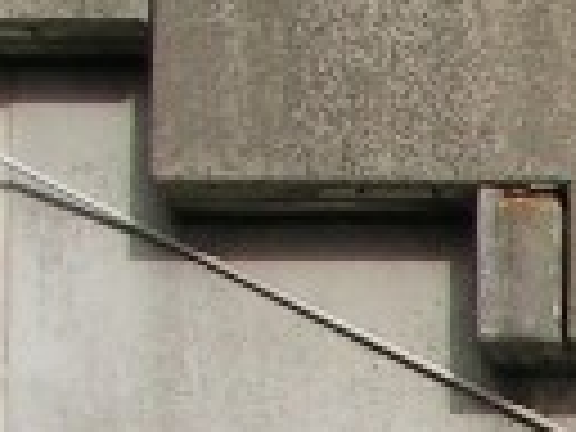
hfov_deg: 7.5
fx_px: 3944
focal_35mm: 237
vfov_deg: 6.0
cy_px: 972
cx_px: 1652
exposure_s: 1/250
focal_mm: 5.8
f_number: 5.6
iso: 50
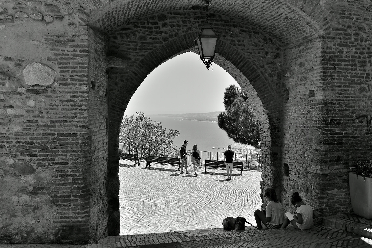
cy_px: 124
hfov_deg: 54.4
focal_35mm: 35
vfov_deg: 37.9
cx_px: 186
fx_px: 362
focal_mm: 35
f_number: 6.3
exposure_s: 1/320
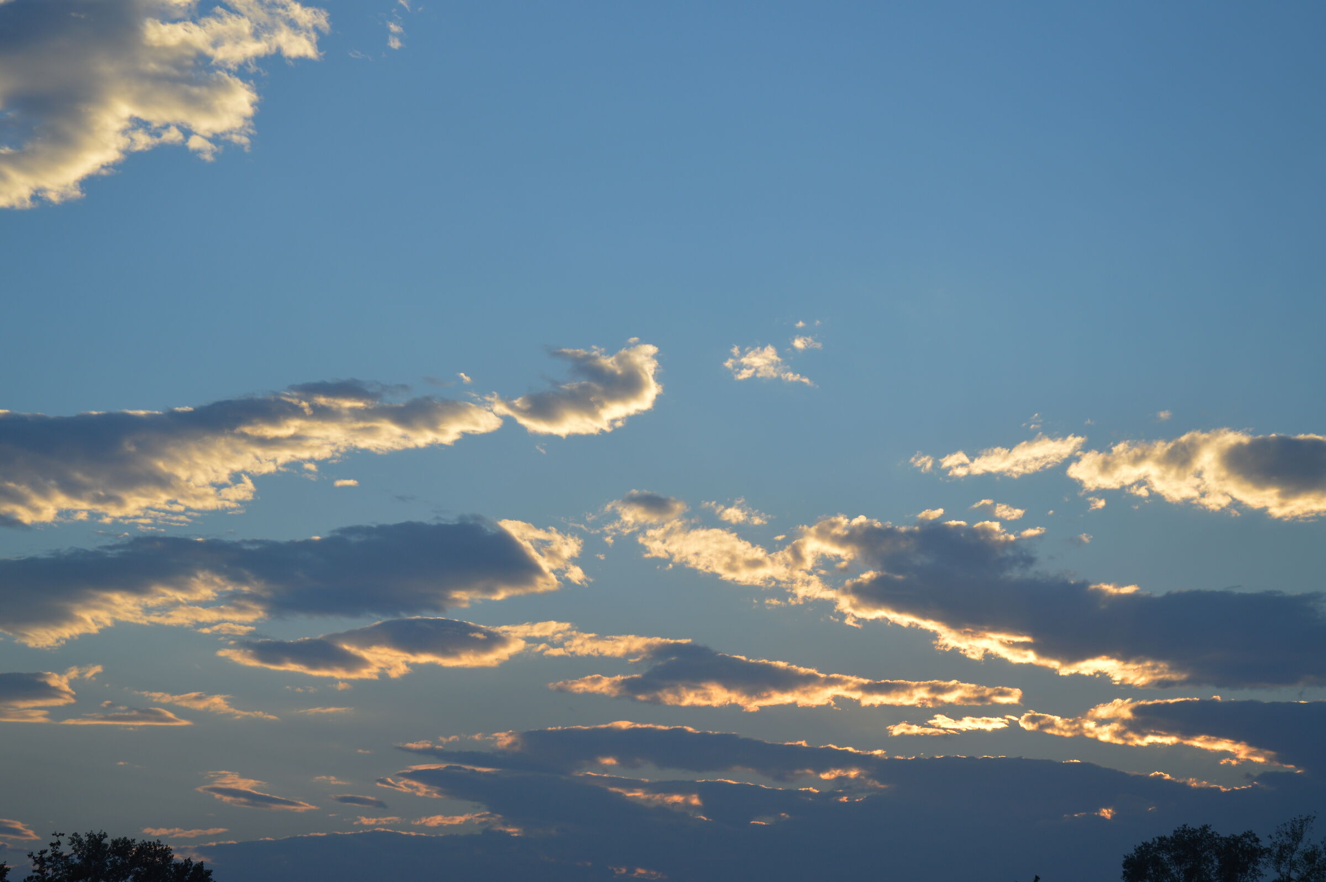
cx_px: 663
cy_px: 441
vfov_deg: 17.5
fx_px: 2871
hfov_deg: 26.0
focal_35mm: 78
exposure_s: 1/200
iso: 100
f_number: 7.1
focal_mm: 52
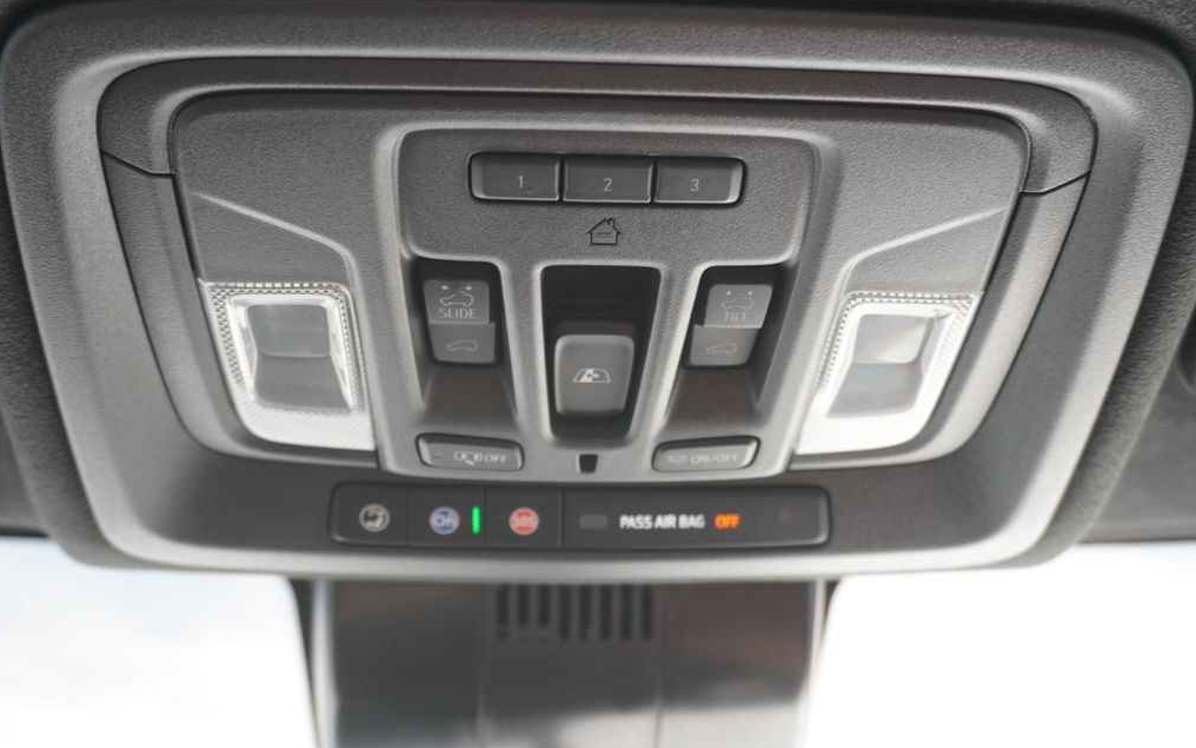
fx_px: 1206
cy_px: 363
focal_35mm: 37
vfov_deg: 34.4
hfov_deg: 52.7
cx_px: 594
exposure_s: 1/60
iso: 640
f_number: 4.5
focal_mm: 24
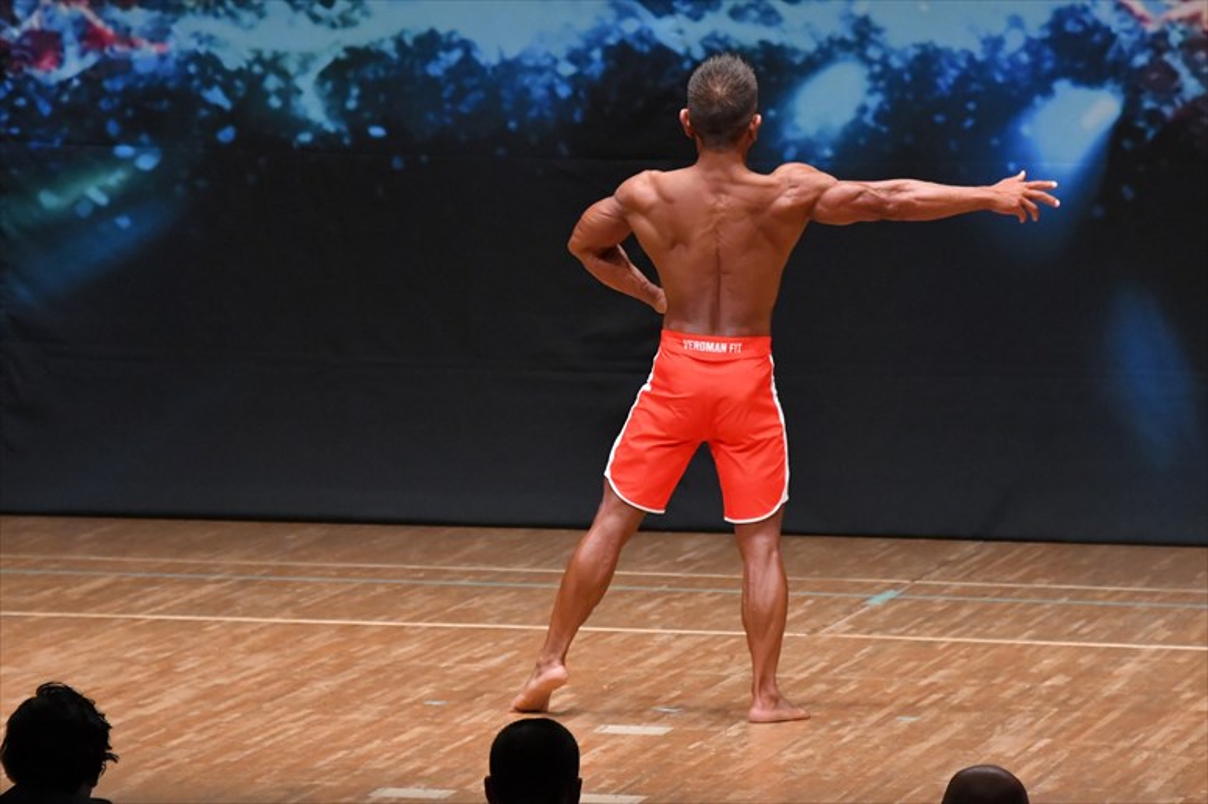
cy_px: 402
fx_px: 9559
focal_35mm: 285
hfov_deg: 7.2
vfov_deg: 4.8
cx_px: 604
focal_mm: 190
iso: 6400
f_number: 5.6
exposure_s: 1/400
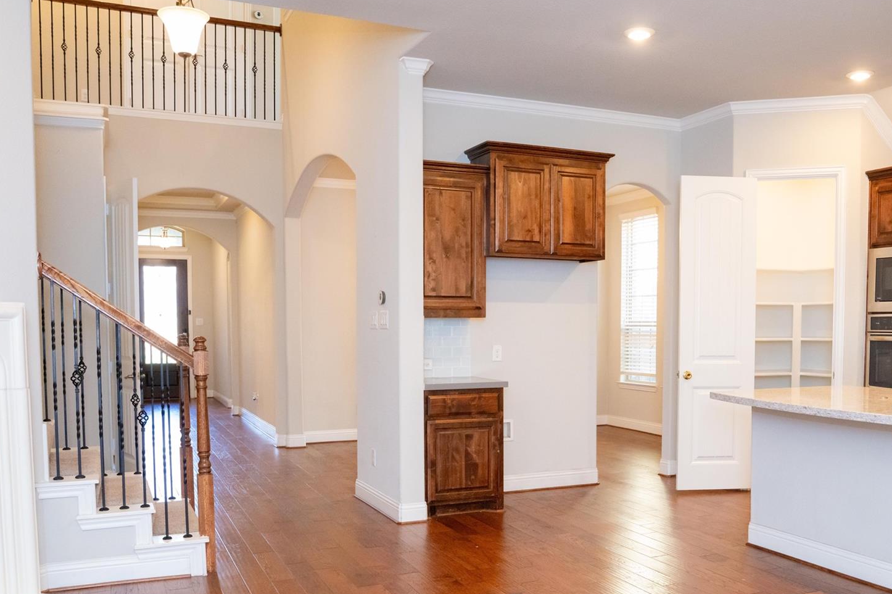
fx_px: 842
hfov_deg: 55.5
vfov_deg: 38.5
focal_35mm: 34
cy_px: 392
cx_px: 526
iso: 8000
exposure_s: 1/100
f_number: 6.3
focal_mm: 24
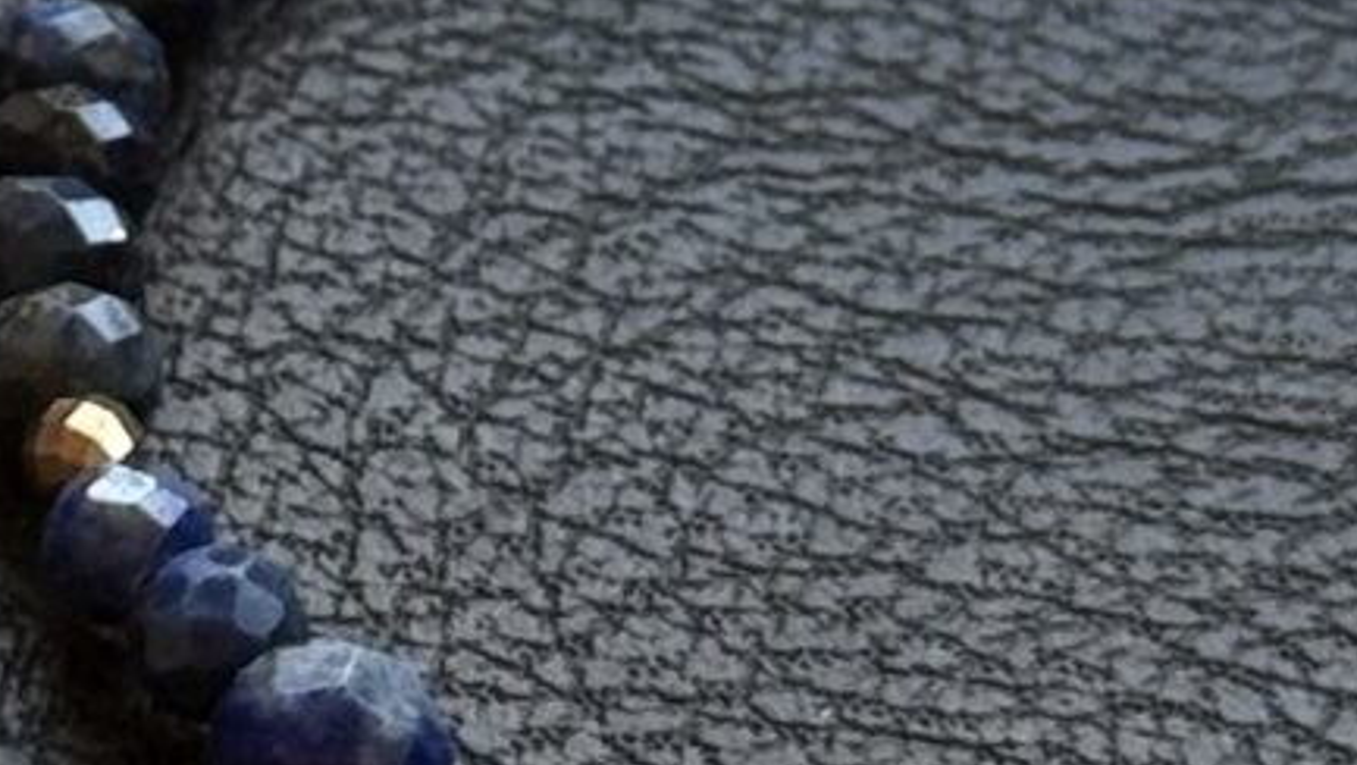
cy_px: -188
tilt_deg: -41.4
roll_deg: -1.0
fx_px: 11123
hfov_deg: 7.0
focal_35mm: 309
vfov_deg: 3.9
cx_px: 473
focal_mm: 6.76
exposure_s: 1/77
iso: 100
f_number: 1.78
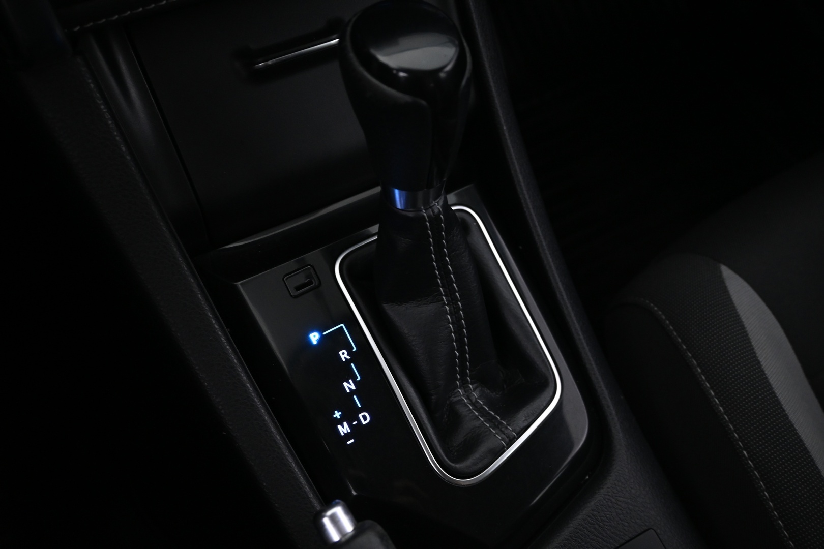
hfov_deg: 58.3
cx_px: 412
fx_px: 738
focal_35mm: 32
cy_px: 274
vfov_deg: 40.8
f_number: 4
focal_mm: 21.5
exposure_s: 1/6
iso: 1600
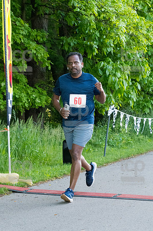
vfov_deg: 19.5
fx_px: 671
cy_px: 116
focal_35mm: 105
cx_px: 76
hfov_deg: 13.0
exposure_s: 1/1600
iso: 4000
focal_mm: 70
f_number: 5.6
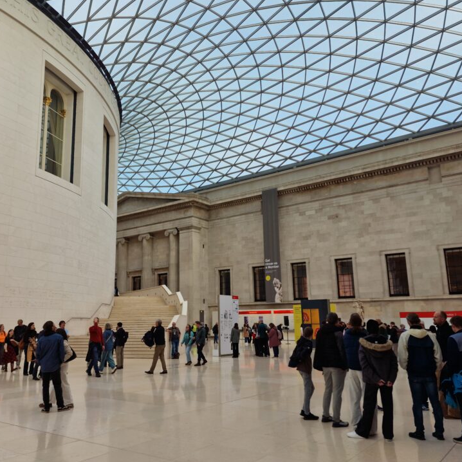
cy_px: 236
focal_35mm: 29
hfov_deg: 55.4
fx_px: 438
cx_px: 199
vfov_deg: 55.6
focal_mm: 6.4
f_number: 1.8
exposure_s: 1/115
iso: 50
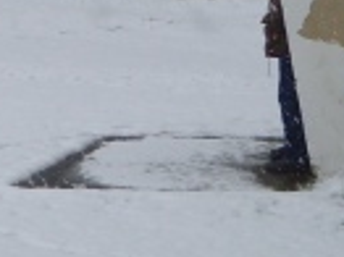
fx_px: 3594
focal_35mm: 362
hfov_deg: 5.5
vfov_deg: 4.1
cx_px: 71
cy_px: -114
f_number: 4.4
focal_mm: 16
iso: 80
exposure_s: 1/125
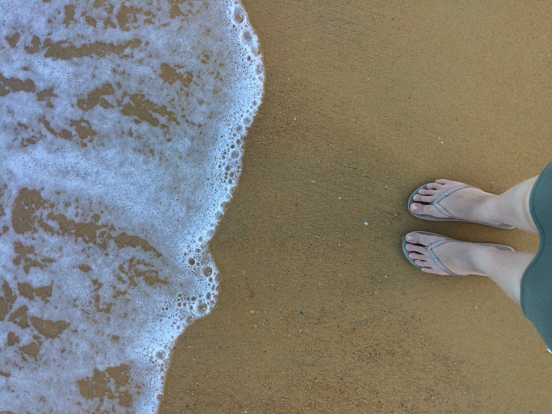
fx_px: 462
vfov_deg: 48.2
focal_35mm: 29
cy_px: 207
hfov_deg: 61.7
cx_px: 276
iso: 32
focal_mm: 4.15
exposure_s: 1/432
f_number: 2.2
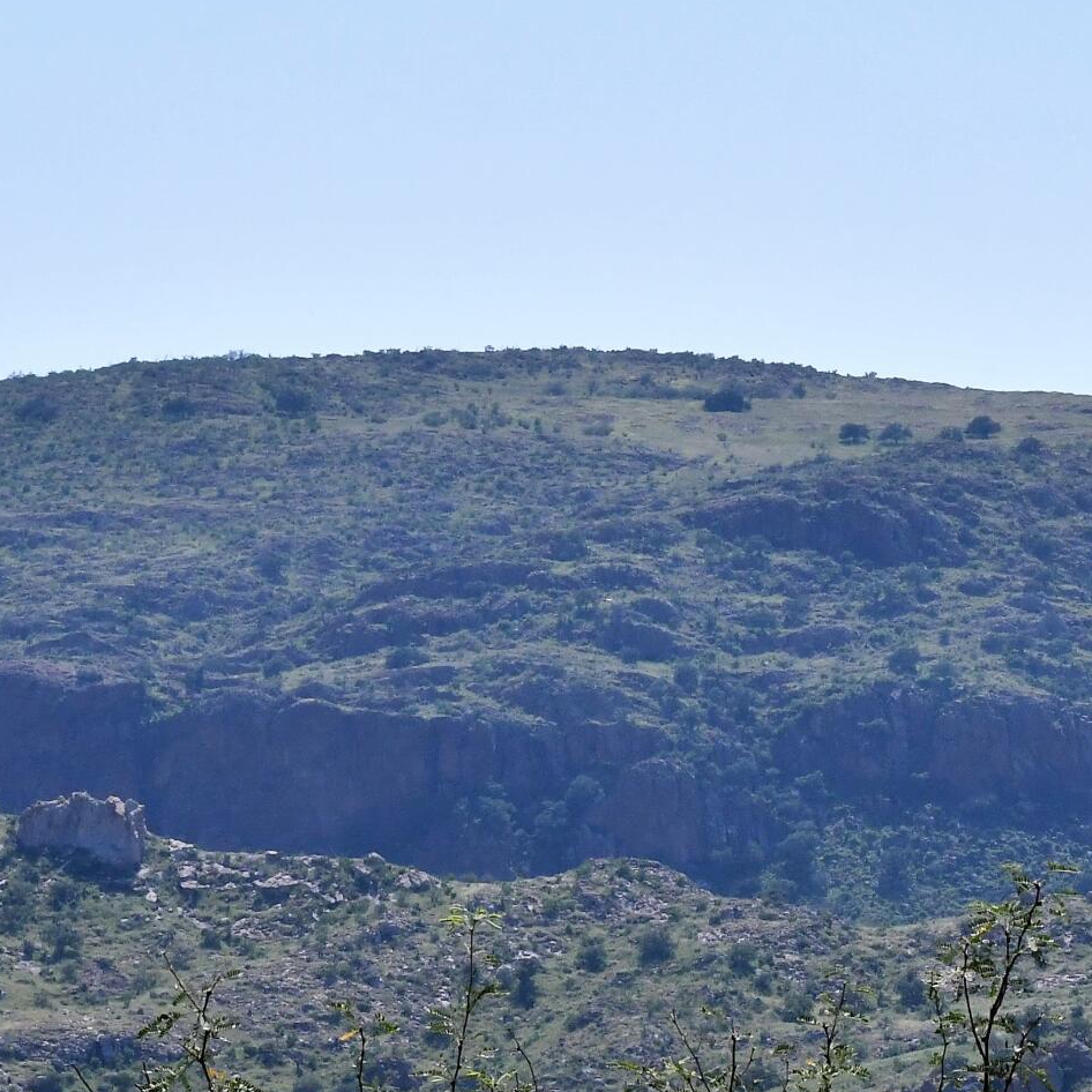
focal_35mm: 283
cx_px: 1246
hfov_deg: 6.2
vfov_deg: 6.2
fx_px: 10100
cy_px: 1056
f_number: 16
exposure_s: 1/1000
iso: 800
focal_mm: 70
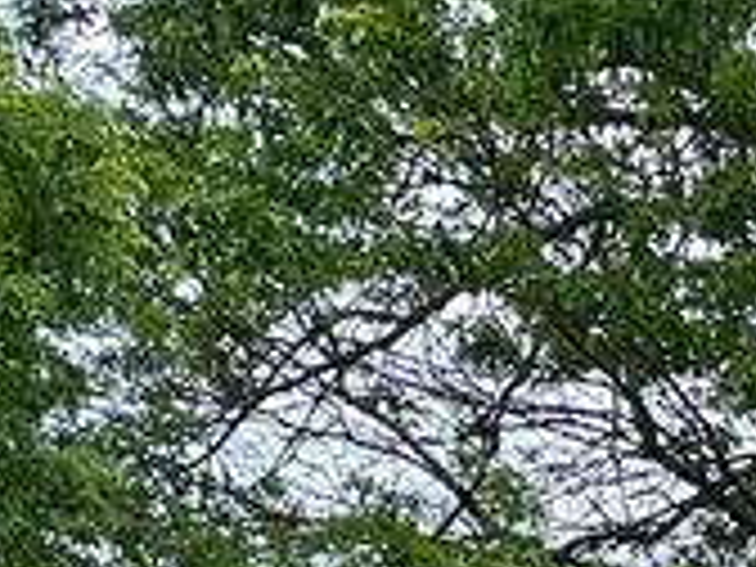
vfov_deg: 8.5
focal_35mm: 146
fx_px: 3189
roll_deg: +0.7
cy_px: 1706
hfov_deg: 10.2
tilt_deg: +2.9
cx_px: 2214
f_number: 1.78
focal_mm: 6.86
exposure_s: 1/1212
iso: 80
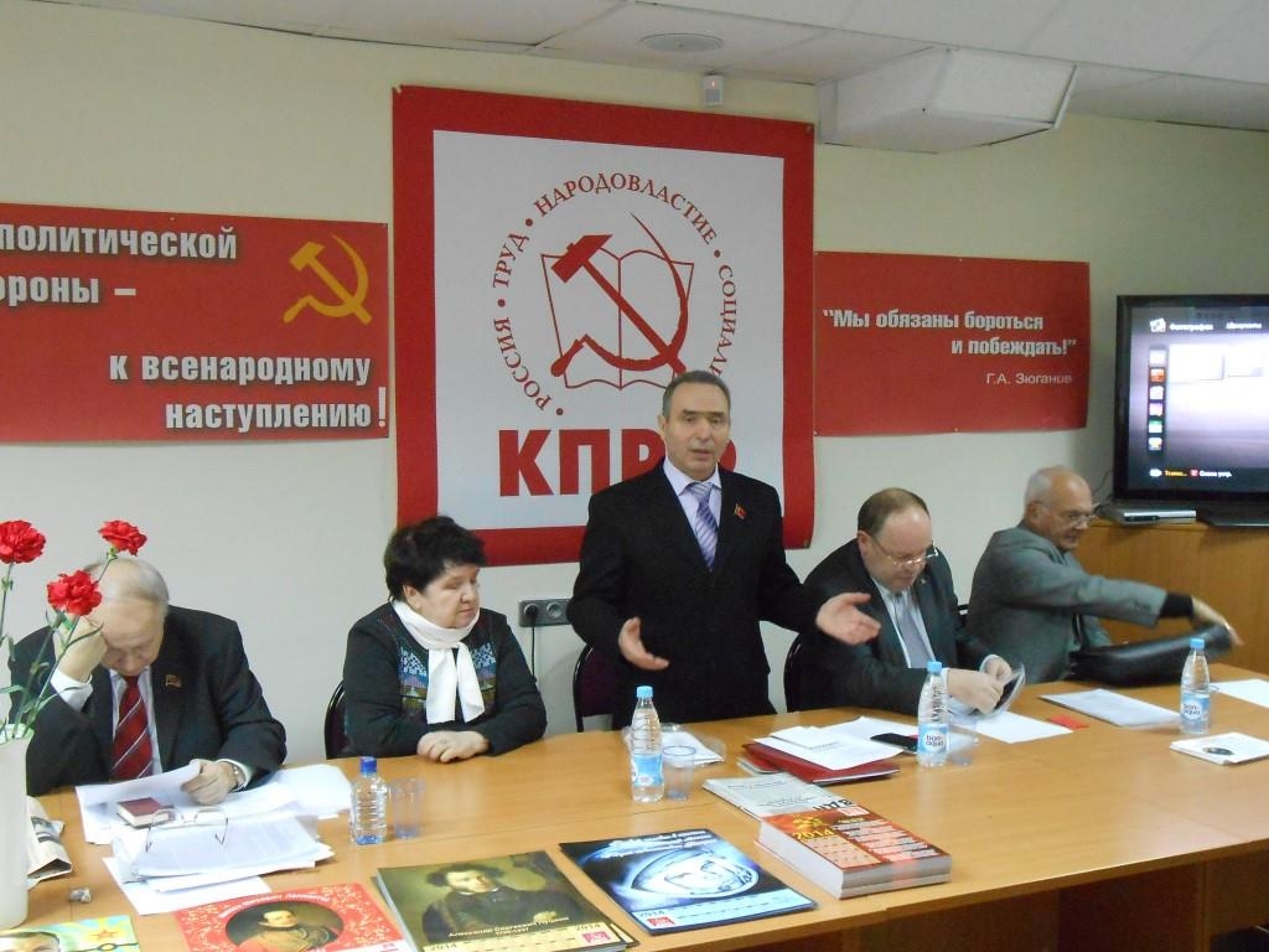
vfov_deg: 37.7
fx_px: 1393
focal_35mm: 38
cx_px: 634
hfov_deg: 49.0
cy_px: 476
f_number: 4.2
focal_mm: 6.8
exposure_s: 1/13
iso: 800
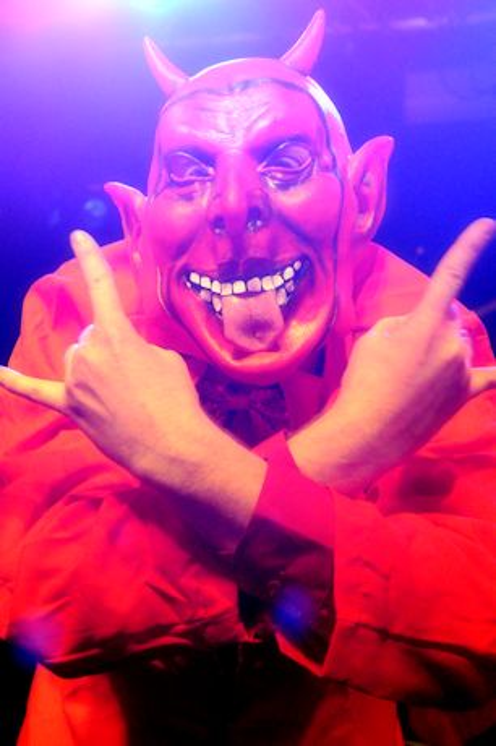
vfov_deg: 28.1
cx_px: 248
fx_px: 1490
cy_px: 373
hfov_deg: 18.9
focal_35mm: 72
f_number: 5.3
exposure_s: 1/40
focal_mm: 48
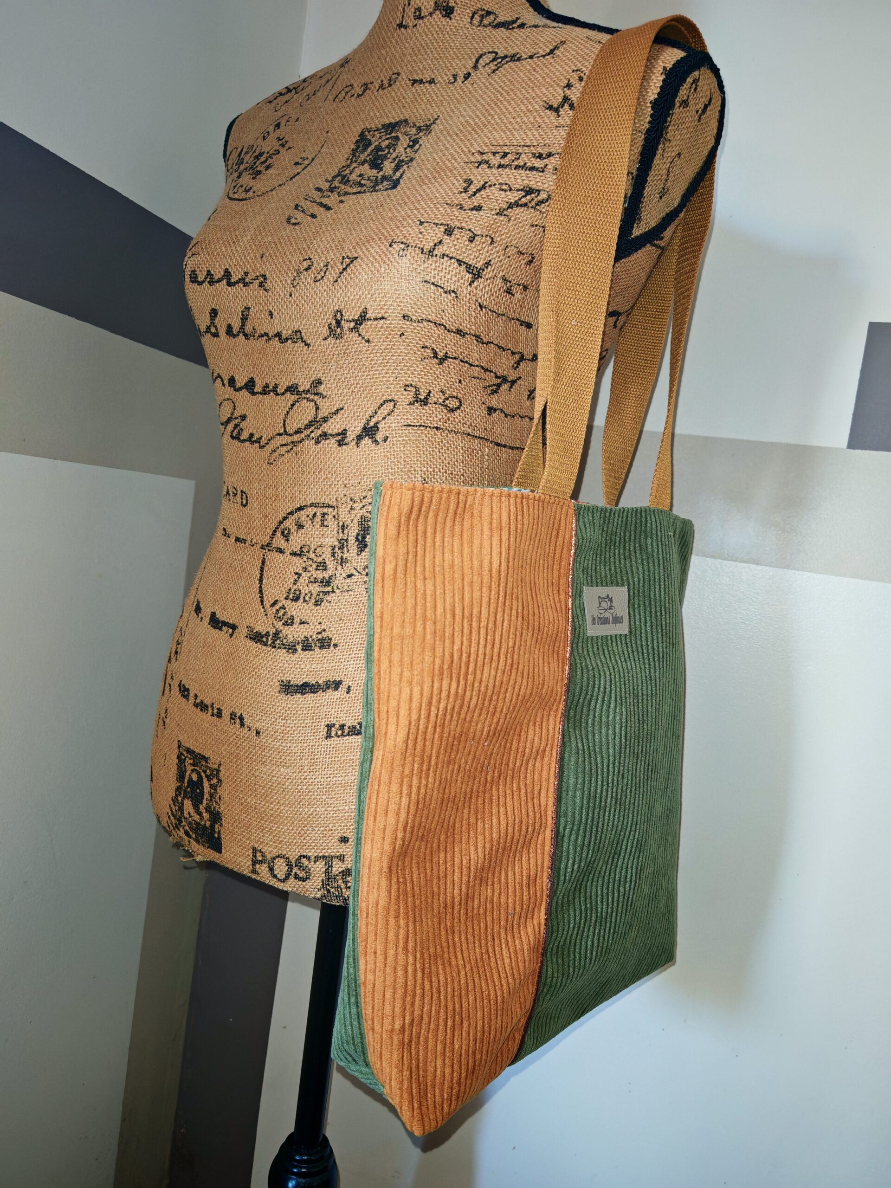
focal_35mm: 27
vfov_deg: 65.3
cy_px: 594
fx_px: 927
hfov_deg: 51.4
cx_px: 446
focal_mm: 6.67
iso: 1000
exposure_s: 1/25
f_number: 1.9
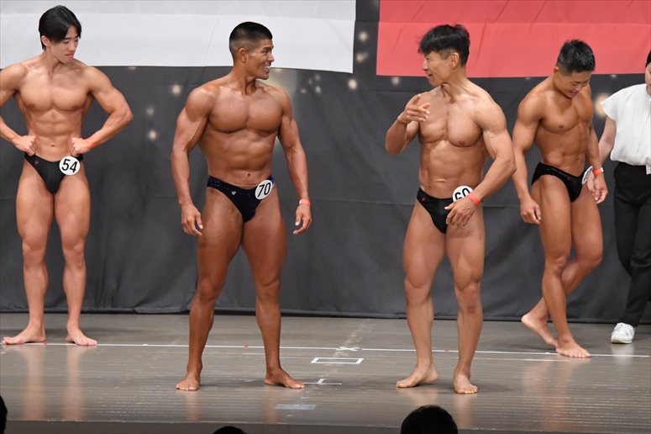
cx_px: 326
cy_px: 217
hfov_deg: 10.2
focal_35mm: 202
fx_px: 3651
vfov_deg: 6.8
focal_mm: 135
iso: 6400
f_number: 5.6
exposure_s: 1/400
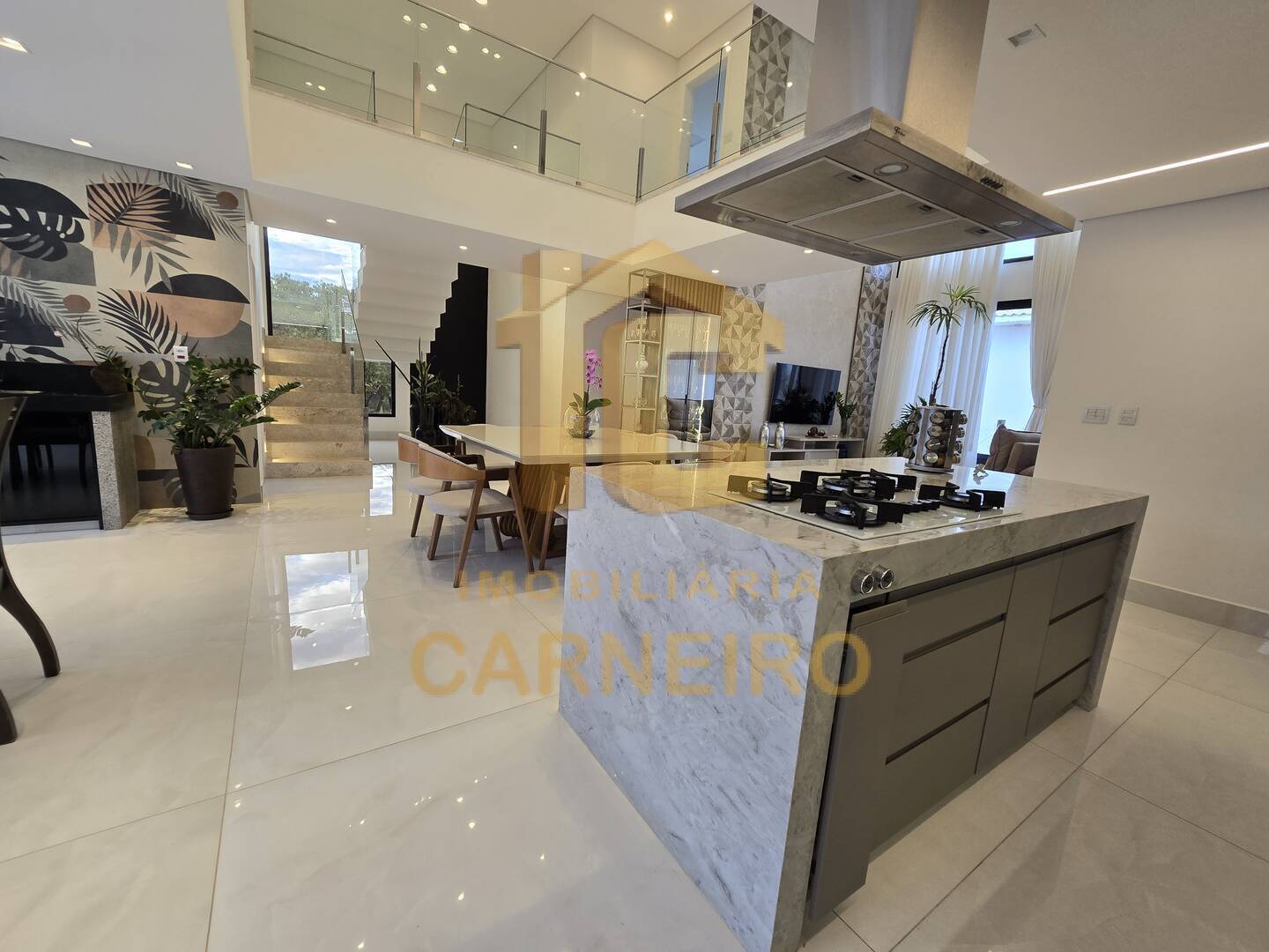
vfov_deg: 89.9
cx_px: 634
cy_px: 476
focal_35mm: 13
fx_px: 477
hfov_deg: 106.2
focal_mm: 2.2
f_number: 2.2
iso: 64
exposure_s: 1/60
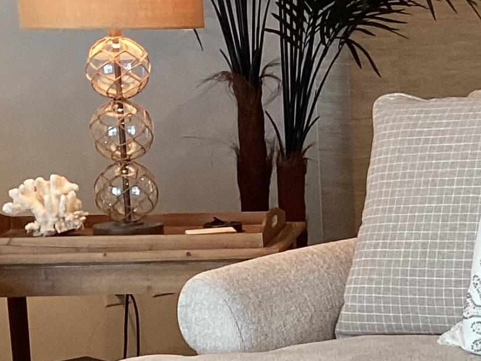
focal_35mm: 115
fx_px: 1598
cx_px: 672
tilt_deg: -8.6
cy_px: 240
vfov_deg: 12.9
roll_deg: +0.4
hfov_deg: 16.0
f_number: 2.4
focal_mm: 3.3
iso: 80
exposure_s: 1/60
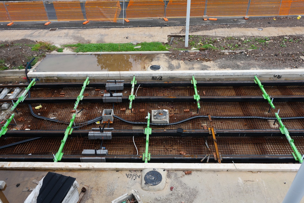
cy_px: 102
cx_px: 152
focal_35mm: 32
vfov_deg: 41.7
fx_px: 266
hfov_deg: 59.5
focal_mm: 21
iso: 100
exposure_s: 1/100
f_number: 6.3
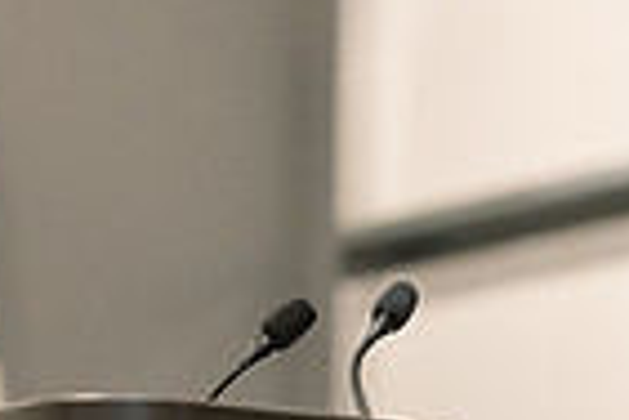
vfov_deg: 3.4
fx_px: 7041
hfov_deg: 5.1
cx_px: 513
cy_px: 521
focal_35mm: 403
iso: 3200
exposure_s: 1/200
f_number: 3.5
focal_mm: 98
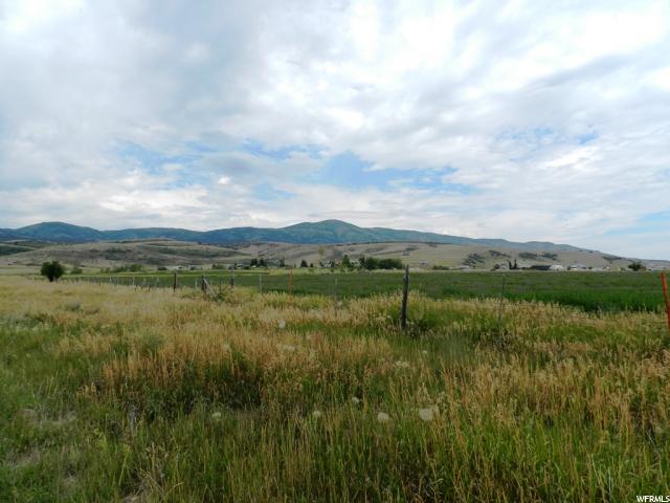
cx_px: 335
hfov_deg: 73.9
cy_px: 252
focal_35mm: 23
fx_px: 445
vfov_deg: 58.9
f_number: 4
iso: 160
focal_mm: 4
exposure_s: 1/800
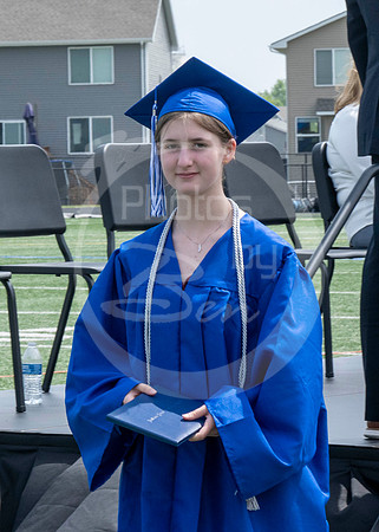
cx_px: -25
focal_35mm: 230
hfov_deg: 6.2
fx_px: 3466
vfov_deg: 8.8
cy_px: 196
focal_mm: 70
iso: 200
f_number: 13
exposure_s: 1/250
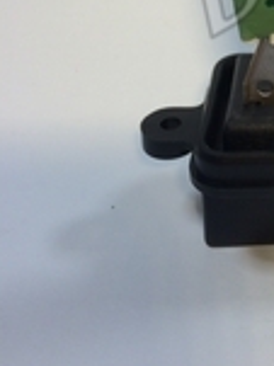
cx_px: 352
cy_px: -87
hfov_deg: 17.9
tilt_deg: -21.7
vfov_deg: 23.0
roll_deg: +0.5
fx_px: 814
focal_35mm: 77
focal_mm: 4.15
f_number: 2.2
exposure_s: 1/50
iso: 32
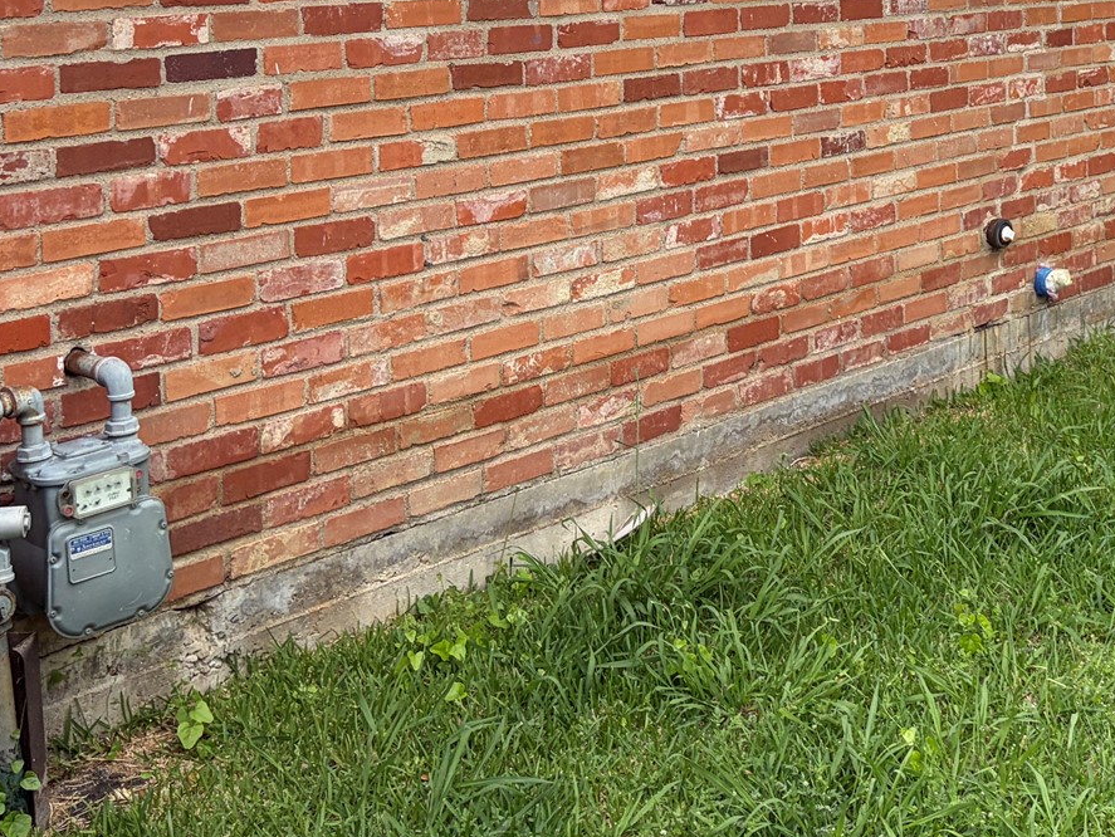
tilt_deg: -0.9
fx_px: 1933
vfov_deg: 23.1
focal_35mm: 60
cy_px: -54
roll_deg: +2.6
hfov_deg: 30.7
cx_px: 1001
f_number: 1.6
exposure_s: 1/1667
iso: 64
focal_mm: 5.96
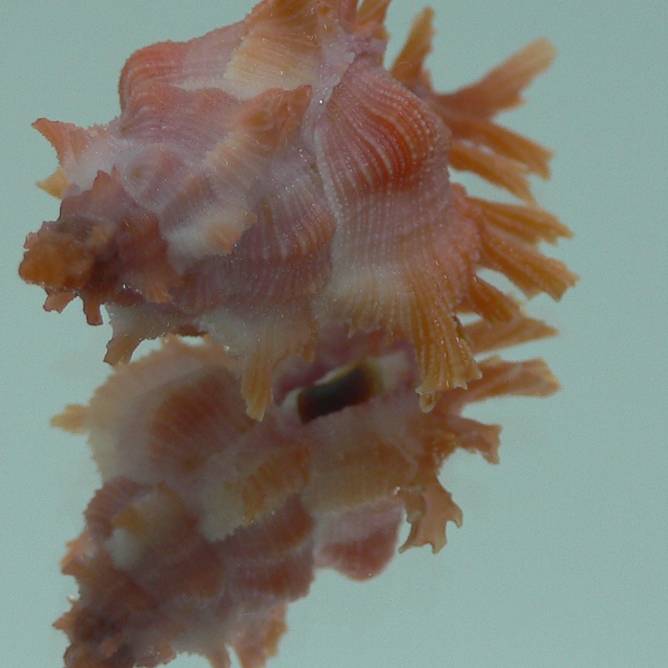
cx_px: 287
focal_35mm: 69
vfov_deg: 24.9
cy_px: 233
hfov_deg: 25.0
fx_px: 1506
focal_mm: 4.6
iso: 80
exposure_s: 1/60
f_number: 2.8
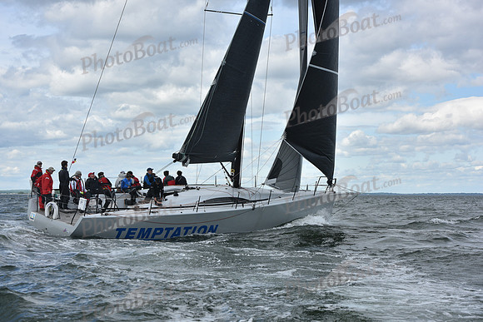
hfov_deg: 28.8
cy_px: 161
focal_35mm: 70
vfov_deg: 19.5
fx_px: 939
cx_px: 242
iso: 320
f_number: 8
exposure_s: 1/1000
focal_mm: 70
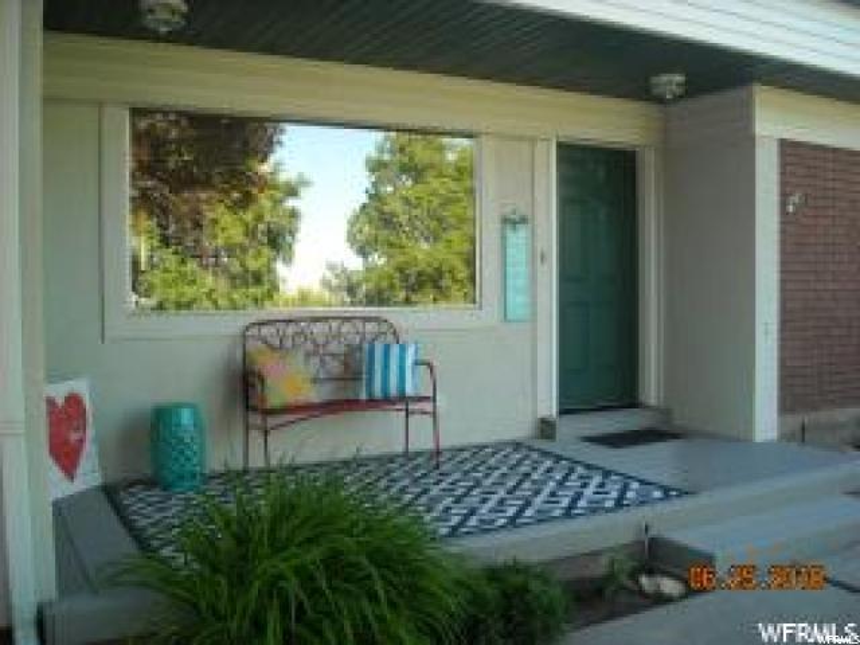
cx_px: 430
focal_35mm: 35
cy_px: 322
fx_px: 870
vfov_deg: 40.7
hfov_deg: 52.6
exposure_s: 1/250
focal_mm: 5.7
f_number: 2.8
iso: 227
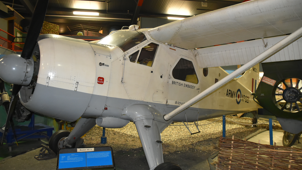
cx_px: 150
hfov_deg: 66.1
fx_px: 232
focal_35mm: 29
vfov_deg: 40.2
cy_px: 92
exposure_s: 1/60
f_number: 3.5
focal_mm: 18
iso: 1800
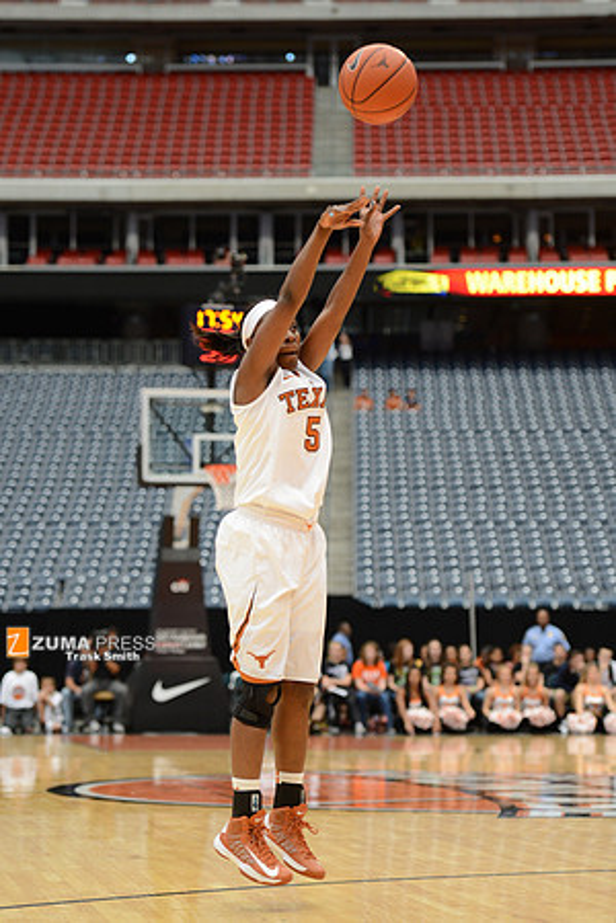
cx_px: 308
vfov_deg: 22.6
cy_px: 462
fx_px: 2310
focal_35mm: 90
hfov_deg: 15.2
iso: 1250
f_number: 2.8
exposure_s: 1/1250
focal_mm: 90
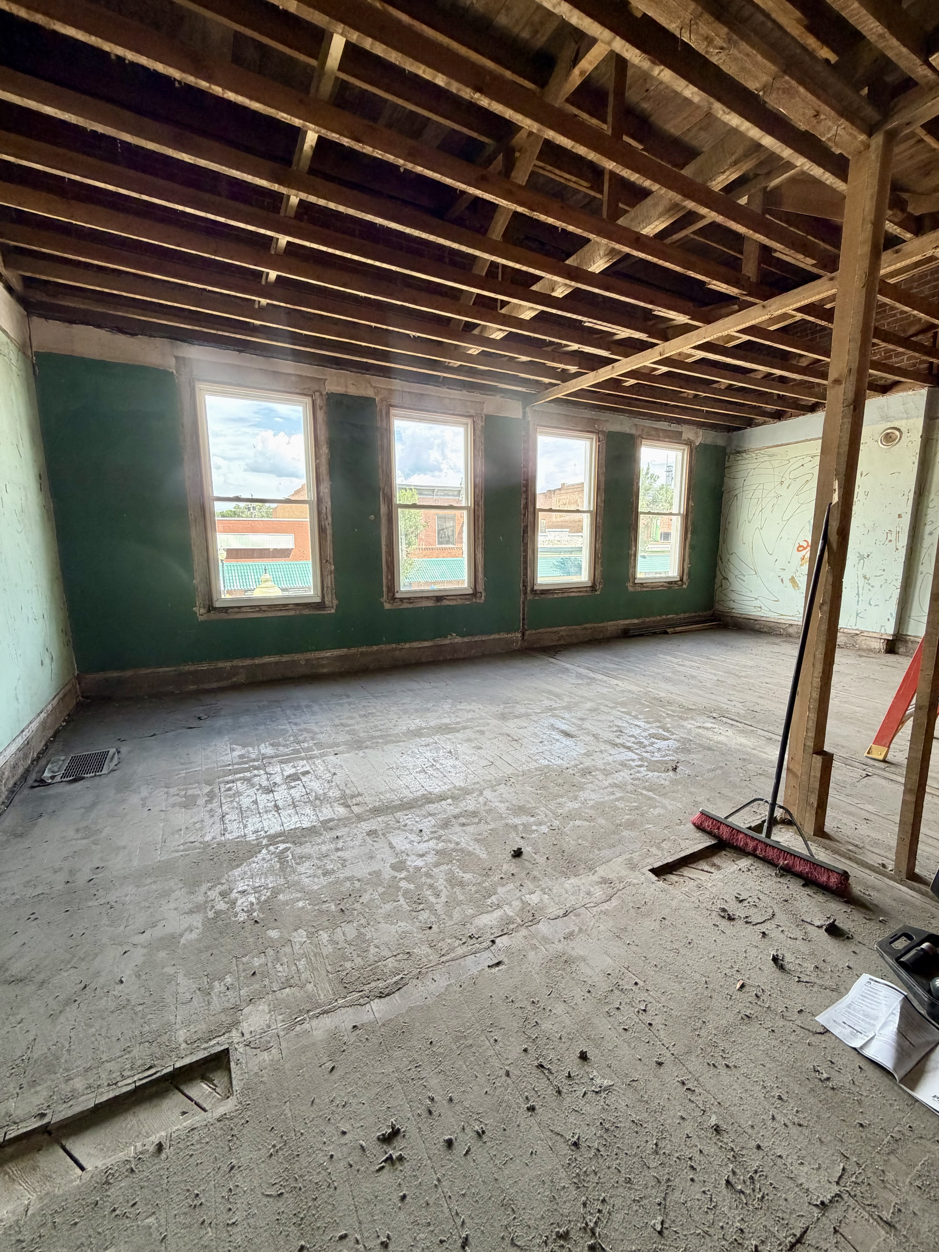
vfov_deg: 102.1
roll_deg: +0.1
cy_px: 626
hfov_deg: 85.7
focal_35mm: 14
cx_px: 470
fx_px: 506
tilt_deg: -9.8
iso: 200
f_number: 2.2
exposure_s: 1/121
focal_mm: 2.22
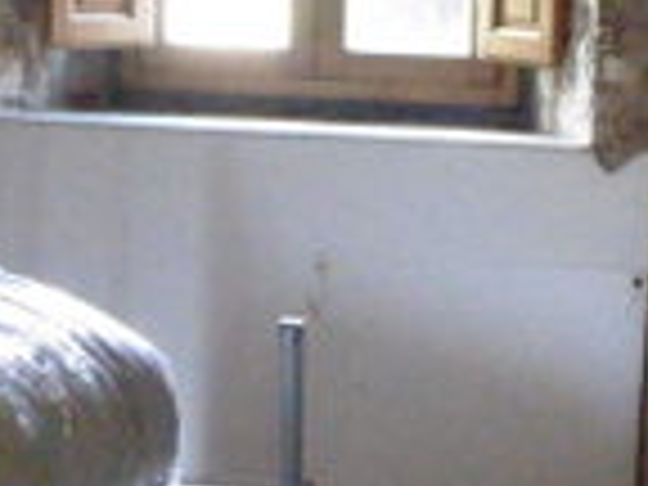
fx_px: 3650
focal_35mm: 195
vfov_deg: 7.6
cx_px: 410
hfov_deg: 10.1
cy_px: 40
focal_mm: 6.4
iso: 400
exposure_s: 1/40
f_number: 3.5
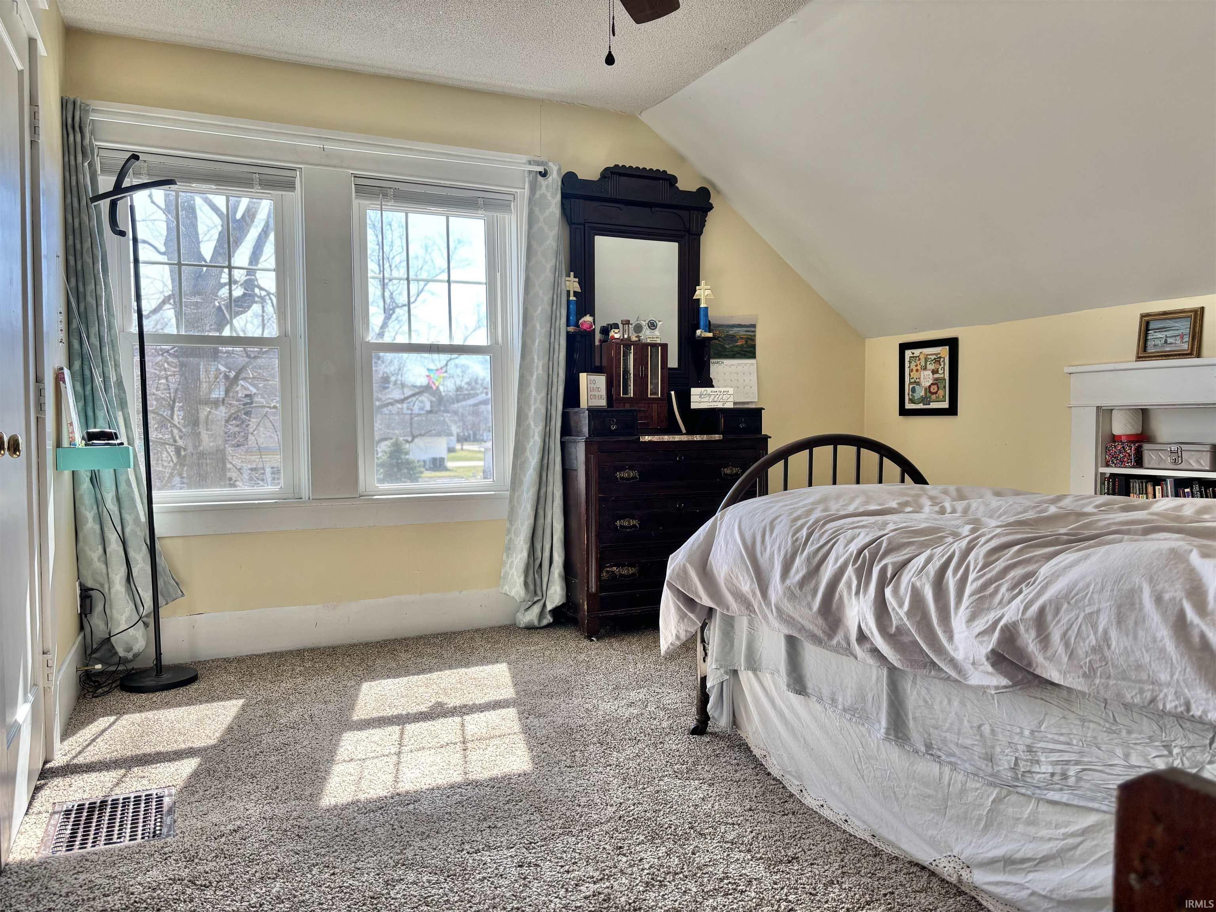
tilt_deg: -2.4
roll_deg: +0.8
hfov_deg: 67.3
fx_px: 913
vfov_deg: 53.1
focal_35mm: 26
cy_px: 456
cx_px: 608
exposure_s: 1/121
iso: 40
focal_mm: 5.96
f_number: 1.6
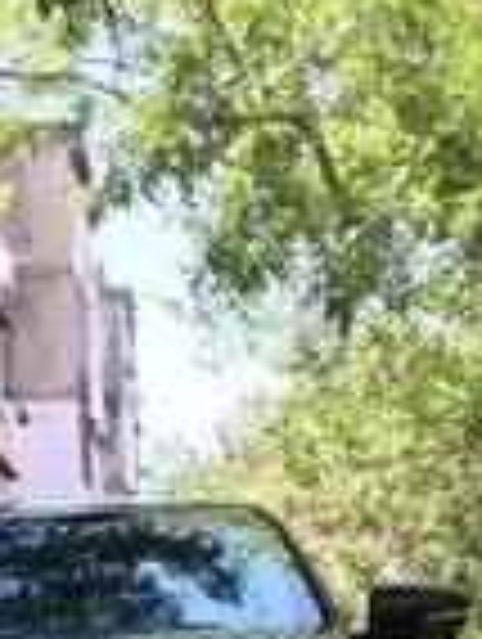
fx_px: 1870
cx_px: 41
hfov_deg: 14.5
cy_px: 994
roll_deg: +2.2
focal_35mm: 101
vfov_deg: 17.3
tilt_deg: -5.7
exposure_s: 1/152
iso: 32
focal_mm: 4.15
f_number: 2.2
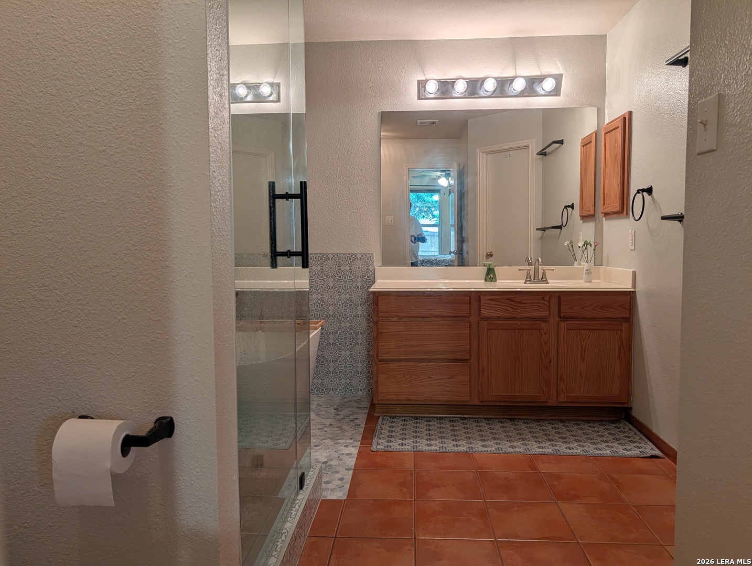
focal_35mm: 24
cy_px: 283
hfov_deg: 71.5
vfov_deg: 56.9
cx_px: 376
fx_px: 522
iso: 125
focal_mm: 6.9
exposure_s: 1/120
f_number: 1.68
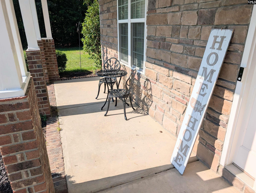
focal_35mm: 24
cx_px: 128
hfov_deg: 71.5
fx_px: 178
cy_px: 96
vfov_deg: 56.9
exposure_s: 1/1825
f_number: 1.68
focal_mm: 6.9
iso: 21
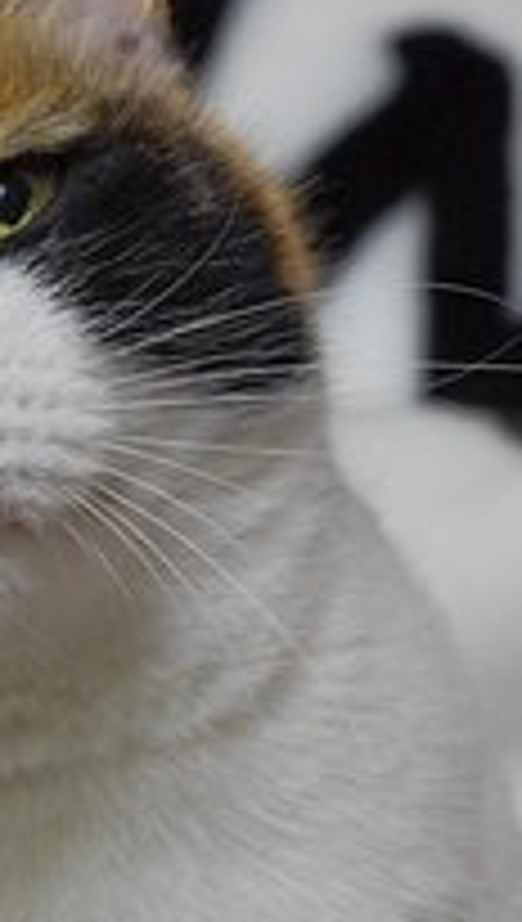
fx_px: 5242
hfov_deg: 5.7
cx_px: -40
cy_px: 641
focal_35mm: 214
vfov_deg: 10.0
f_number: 8
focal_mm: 55
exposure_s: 1/100
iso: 3200
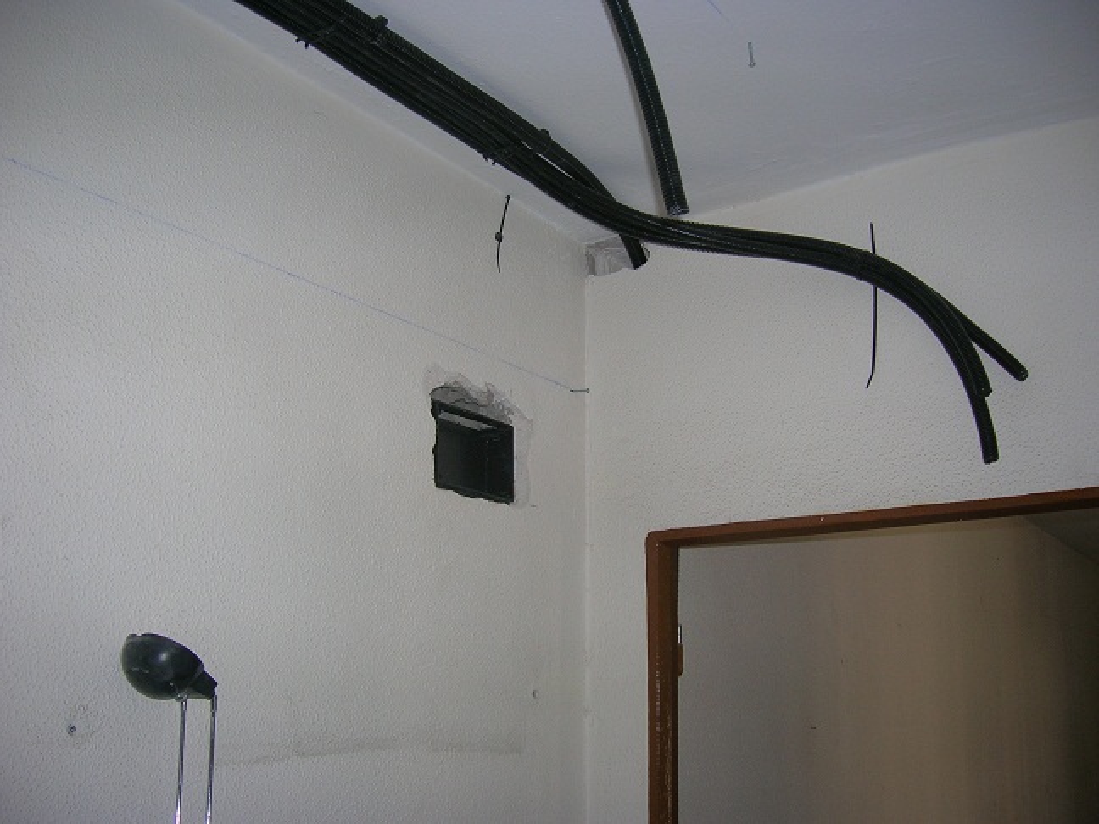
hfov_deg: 54.0
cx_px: 550
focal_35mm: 34
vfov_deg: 41.8
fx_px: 1079
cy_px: 412
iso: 50
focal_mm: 5.7
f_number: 2.9
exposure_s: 1/60.1
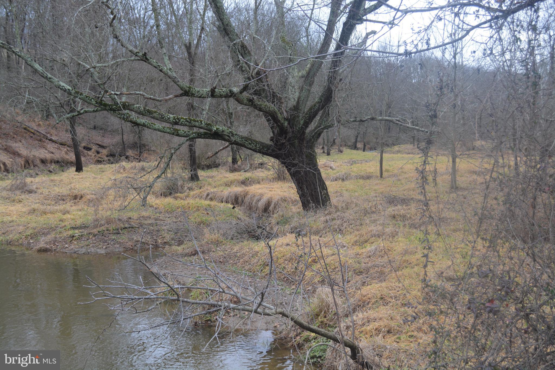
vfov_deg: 28.1
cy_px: 185
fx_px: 740
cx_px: 278
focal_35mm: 48
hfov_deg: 41.1
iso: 400
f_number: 5.6
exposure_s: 1/125
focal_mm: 32
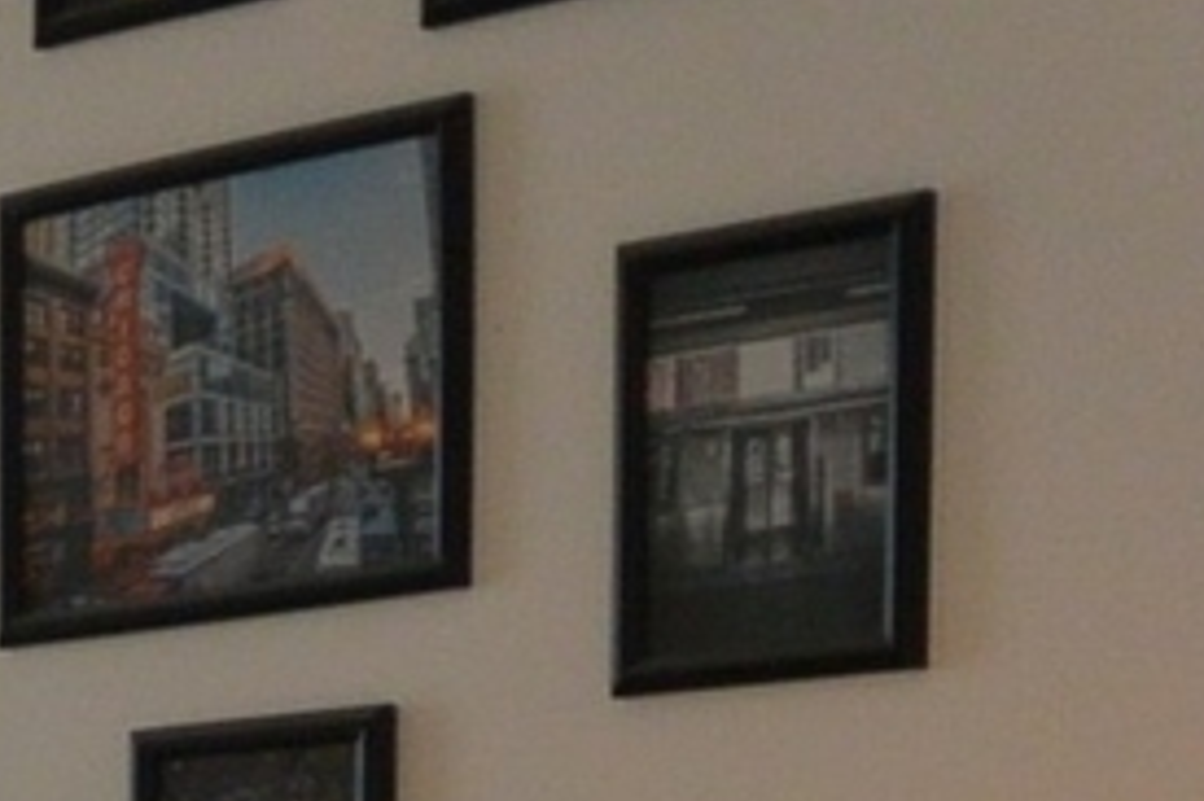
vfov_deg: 8.1
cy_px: 1777
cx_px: -1905
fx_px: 5314
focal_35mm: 159
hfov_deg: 10.6
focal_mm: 10
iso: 200
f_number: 3.5
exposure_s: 1/200
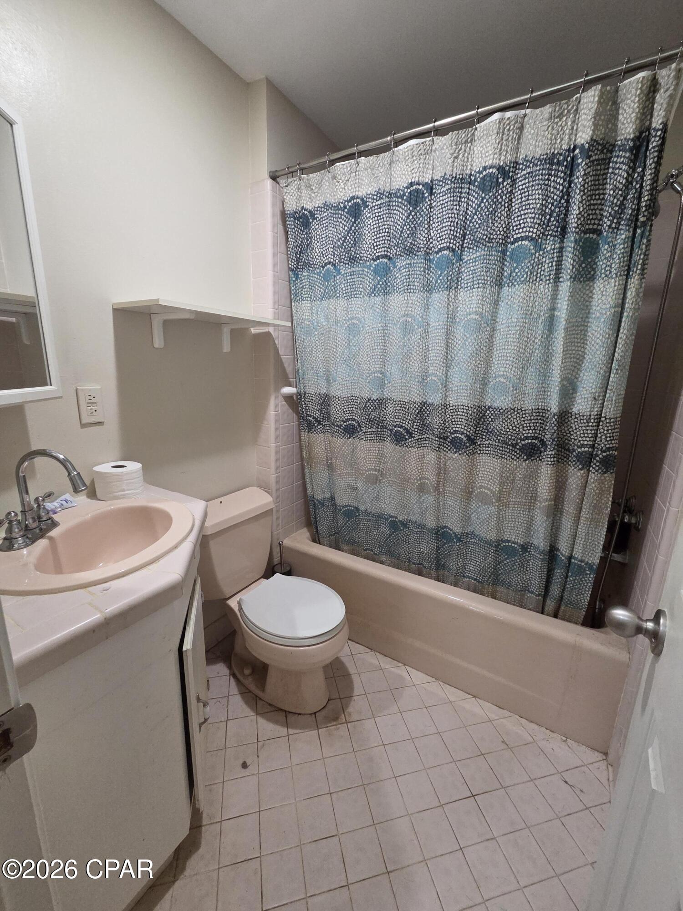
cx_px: 342
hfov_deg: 89.9
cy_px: 456
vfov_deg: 106.2
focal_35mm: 13
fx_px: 342
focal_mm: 2.2
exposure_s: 1/60
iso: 800
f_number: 2.2
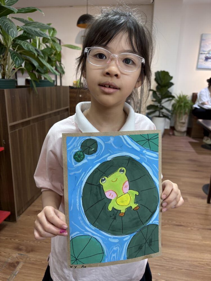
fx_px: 211
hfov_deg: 53.1
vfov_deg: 67.3
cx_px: 106
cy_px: 140
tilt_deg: -13.5
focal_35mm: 26
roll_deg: -1.2
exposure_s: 1/100
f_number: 1.6
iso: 125
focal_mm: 5.96
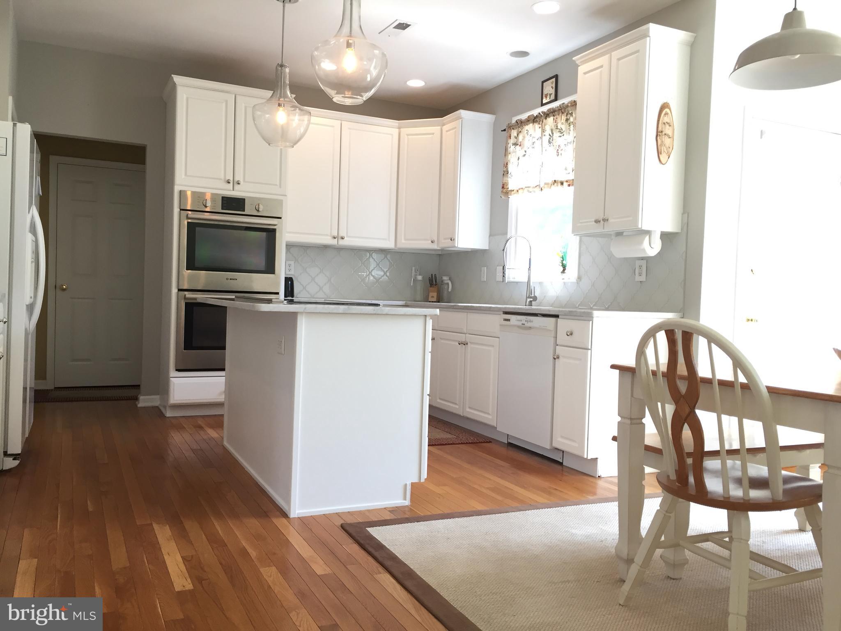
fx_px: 705
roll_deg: -0.2
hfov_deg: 61.7
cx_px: 420
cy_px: 316
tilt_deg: -1.1
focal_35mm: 29
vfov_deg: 48.2
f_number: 2.2
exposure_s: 1/40
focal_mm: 4.15
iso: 40
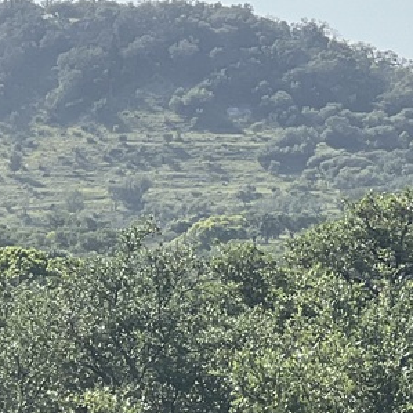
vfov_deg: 5.3
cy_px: 470
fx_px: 4427
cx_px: 294
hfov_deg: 5.3
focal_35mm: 328
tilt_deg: -3.3
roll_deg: -0.8
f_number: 2.8
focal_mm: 9
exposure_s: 1/494
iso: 32
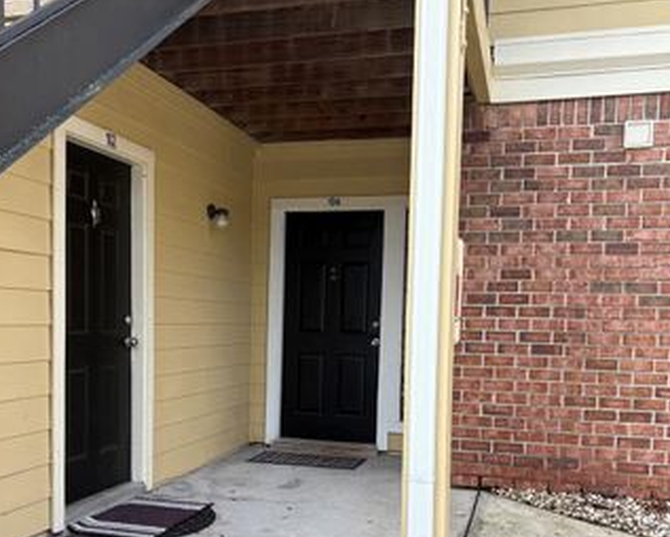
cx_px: 304
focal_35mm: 40
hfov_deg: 45.7
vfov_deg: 37.0
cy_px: 356
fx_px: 794
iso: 50
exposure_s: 1/377
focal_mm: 5.96
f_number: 1.6
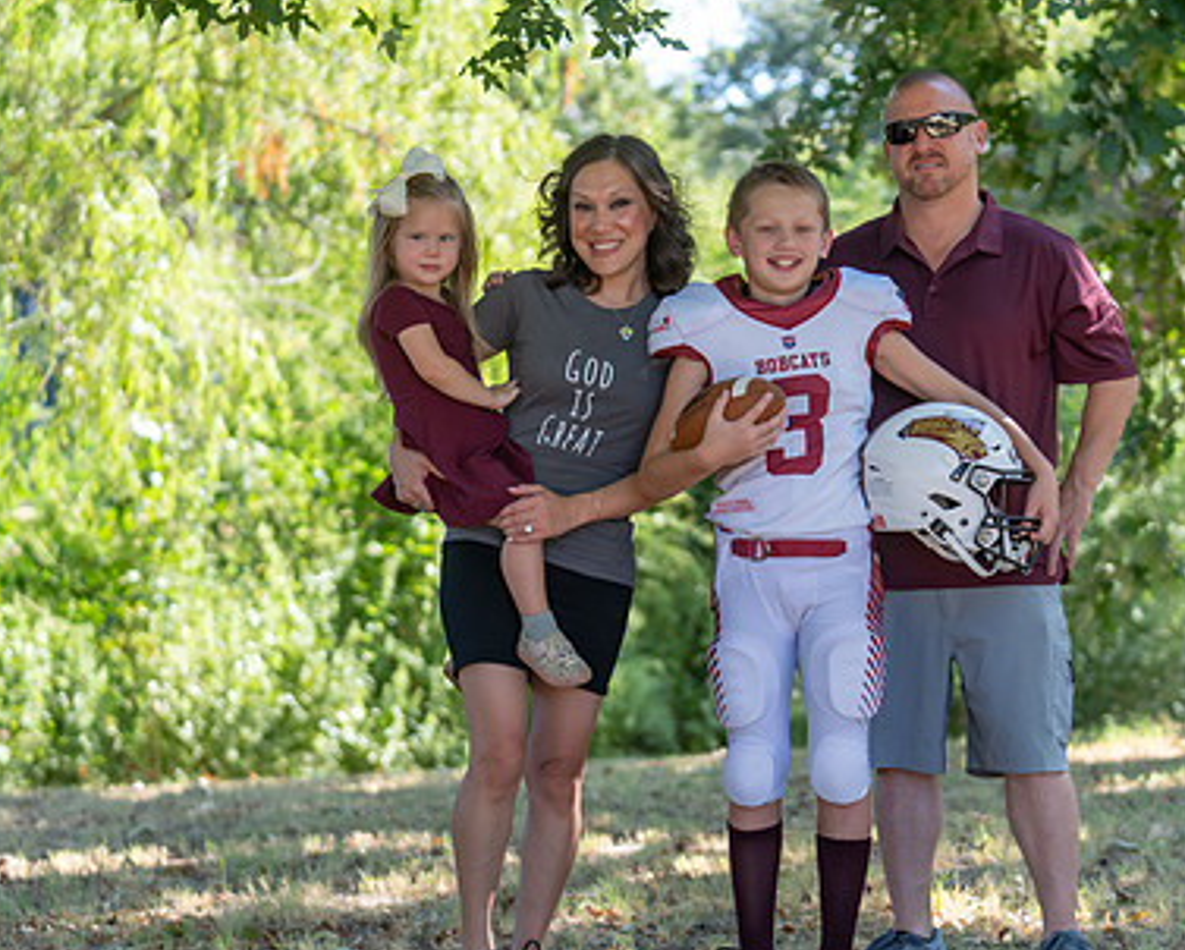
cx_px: 723
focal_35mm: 101
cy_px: 536
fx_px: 3544
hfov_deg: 19.0
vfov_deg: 15.3
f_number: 2.8
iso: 160
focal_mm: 70
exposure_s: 1/320
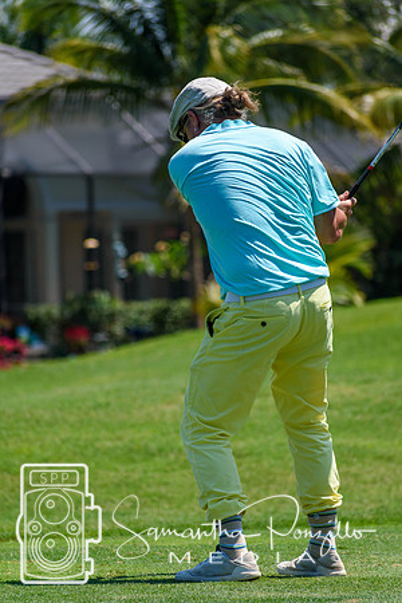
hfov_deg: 4.4
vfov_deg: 6.5
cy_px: 302
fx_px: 5276
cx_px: 201
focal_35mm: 315
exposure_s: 1/2000
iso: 250
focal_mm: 210
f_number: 5.6
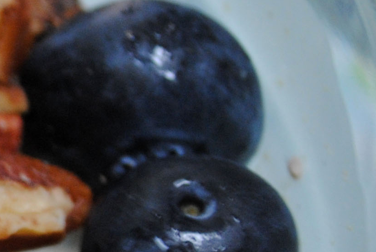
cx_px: -495
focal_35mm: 254
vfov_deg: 5.4
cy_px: 197
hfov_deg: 7.6
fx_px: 2656
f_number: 5
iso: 400
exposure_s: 1/20
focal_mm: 36
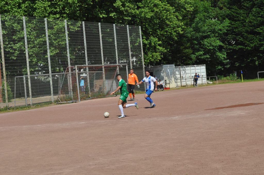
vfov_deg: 16.5
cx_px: 132
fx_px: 604
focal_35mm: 82
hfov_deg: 24.6
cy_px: 88
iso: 200
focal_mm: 55
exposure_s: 1/500
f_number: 10
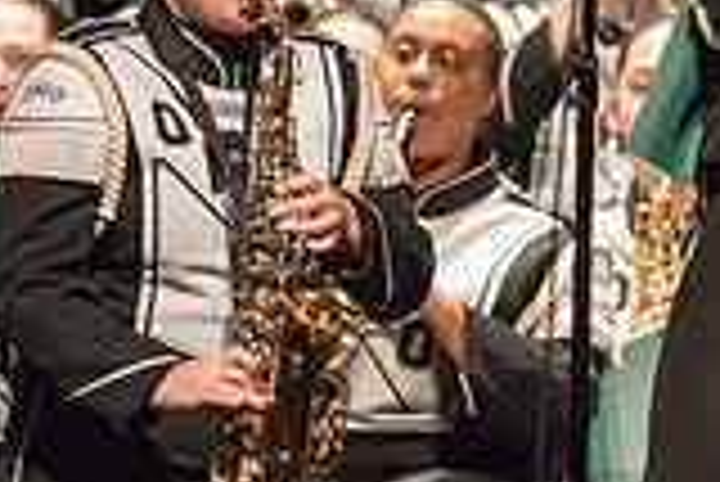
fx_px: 21799
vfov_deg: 1.3
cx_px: 1148
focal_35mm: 1089
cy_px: 381
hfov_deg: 1.9
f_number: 2.8
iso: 4000
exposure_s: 1/500
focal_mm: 300
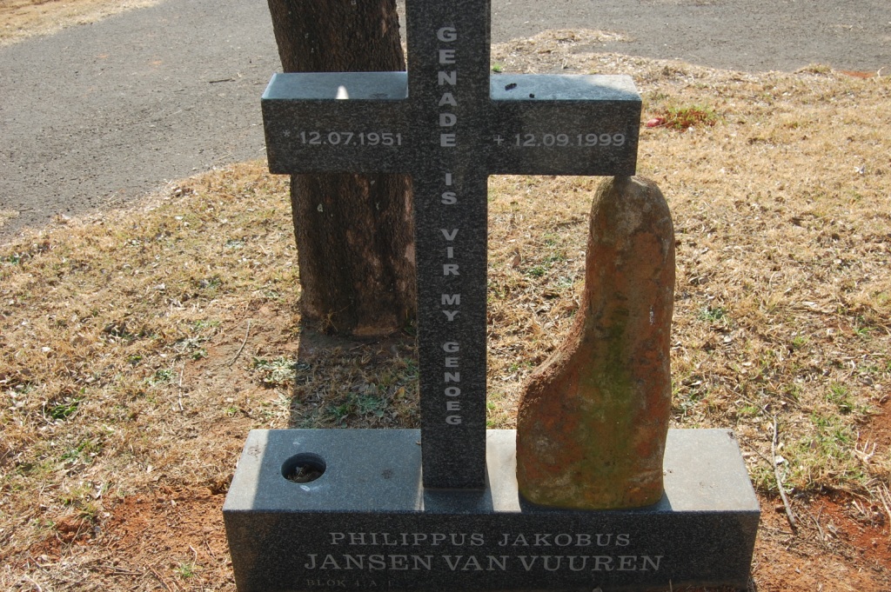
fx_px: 890
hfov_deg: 53.2
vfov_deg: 36.8
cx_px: 446
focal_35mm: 36
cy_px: 296
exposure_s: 1/200
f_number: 7.1
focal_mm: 24
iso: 200
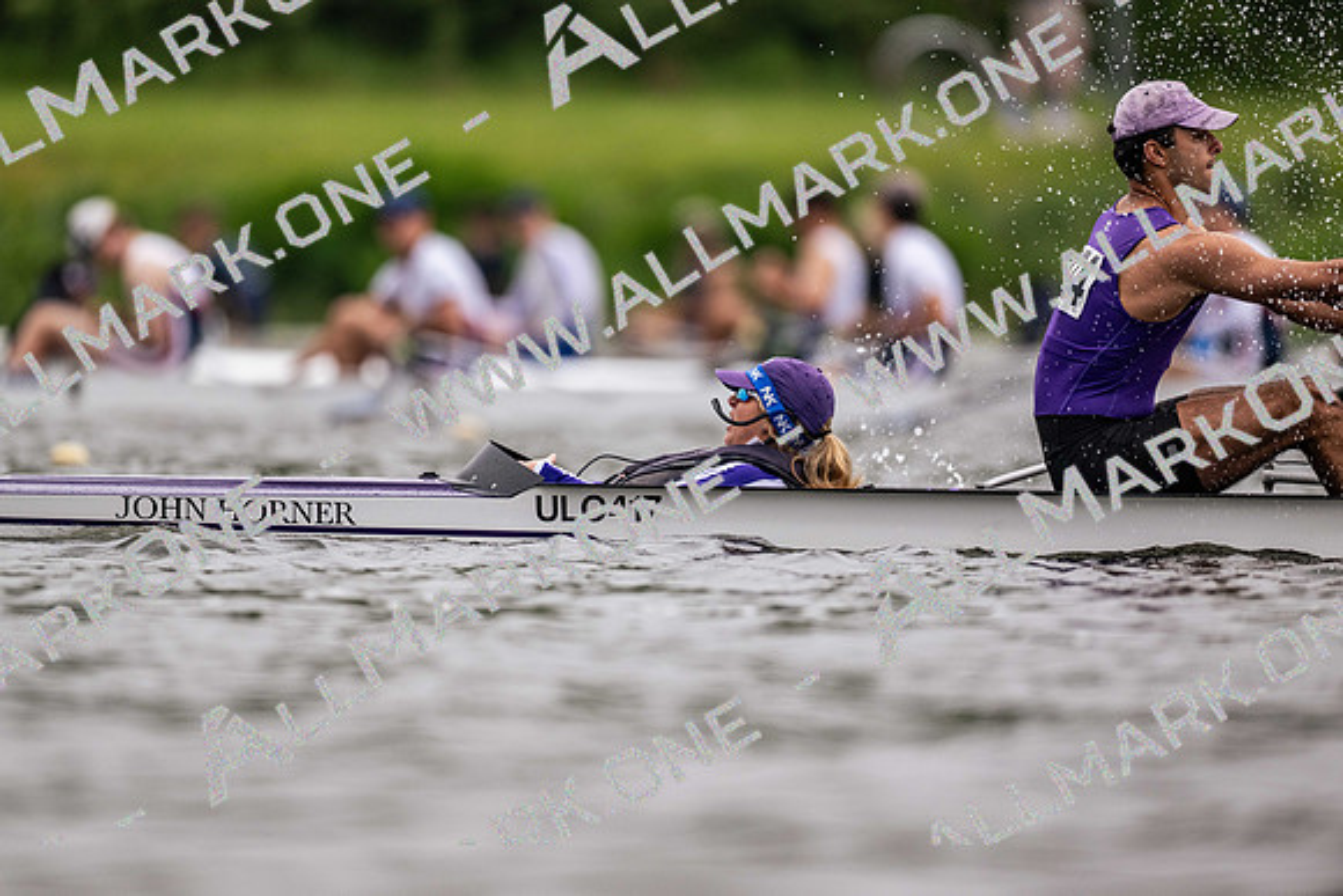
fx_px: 22388
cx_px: 672
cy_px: 448
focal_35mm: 600
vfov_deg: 2.3
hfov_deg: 3.4
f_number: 4
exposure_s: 1/2000
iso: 900
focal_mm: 600
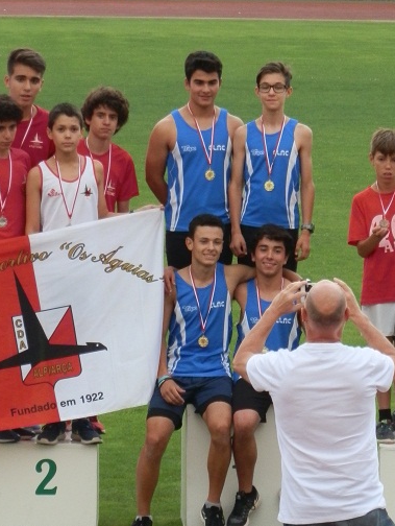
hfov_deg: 4.4
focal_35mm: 340
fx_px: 5164
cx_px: 253
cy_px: 324
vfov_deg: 5.8
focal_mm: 32.1
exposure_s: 1/160
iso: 200
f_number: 4.2
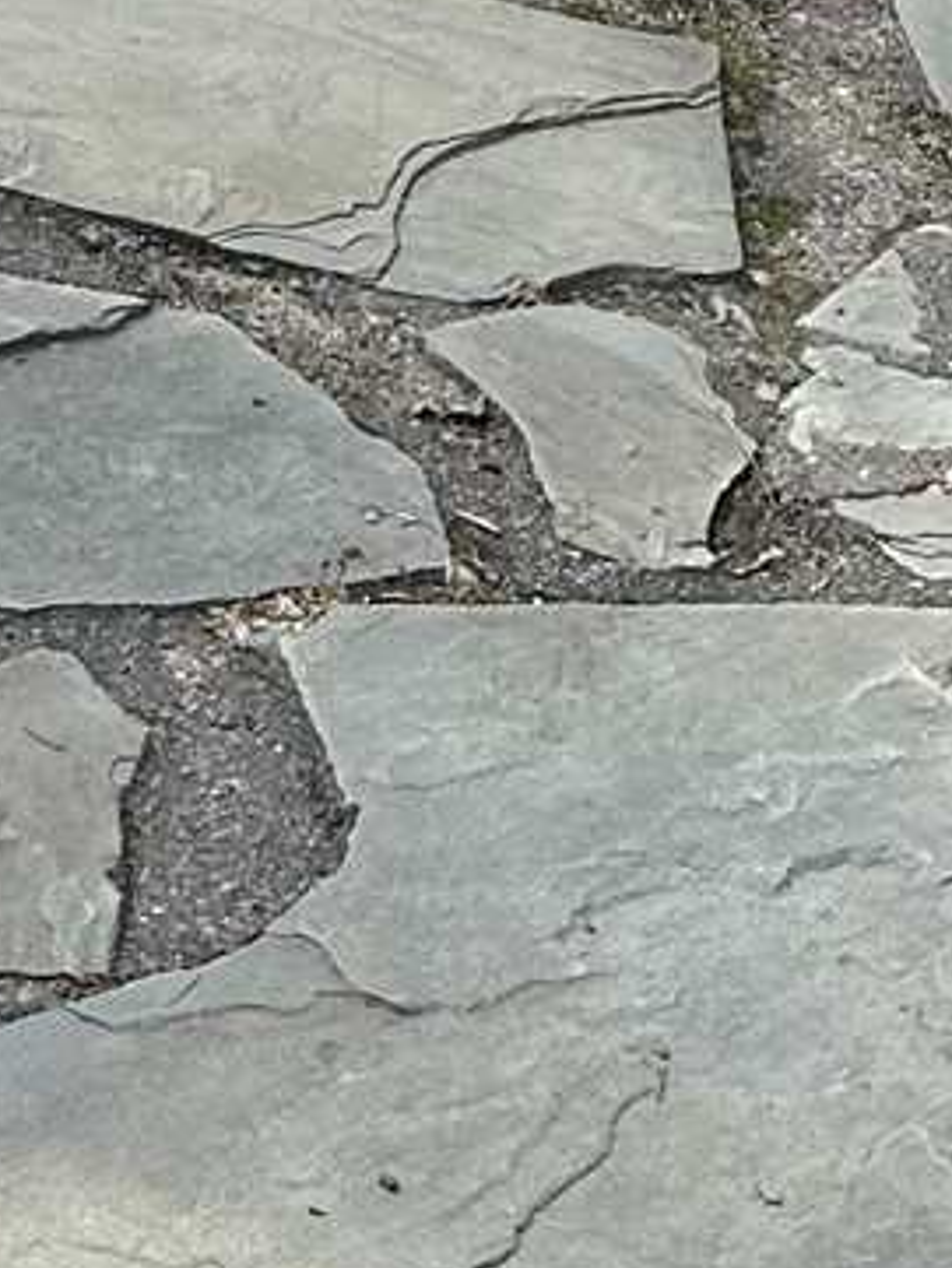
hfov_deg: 9.4
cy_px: -1324
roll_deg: -2.4
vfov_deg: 11.5
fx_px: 5607
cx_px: -618
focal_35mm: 153
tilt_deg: -15.0
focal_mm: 6.86
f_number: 1.78
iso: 80
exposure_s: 1/604
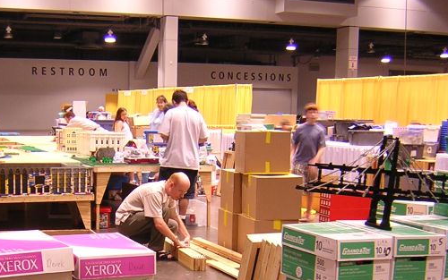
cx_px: 146
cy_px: 208
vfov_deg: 21.2
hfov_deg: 33.1
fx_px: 745
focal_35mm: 61
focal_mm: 4.7
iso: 100
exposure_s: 1/4.2
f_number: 2.6
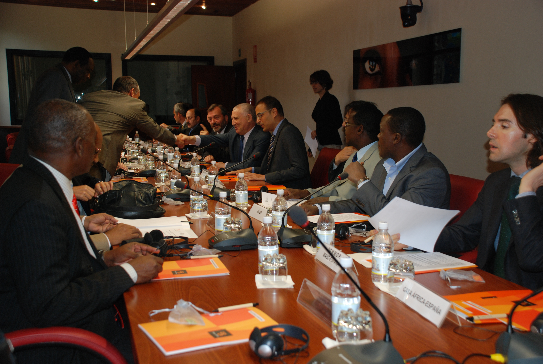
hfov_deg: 46.3
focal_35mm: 42
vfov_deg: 32.0
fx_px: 634
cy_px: 182
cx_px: 272
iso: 320
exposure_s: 1/60
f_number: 4
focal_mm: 28
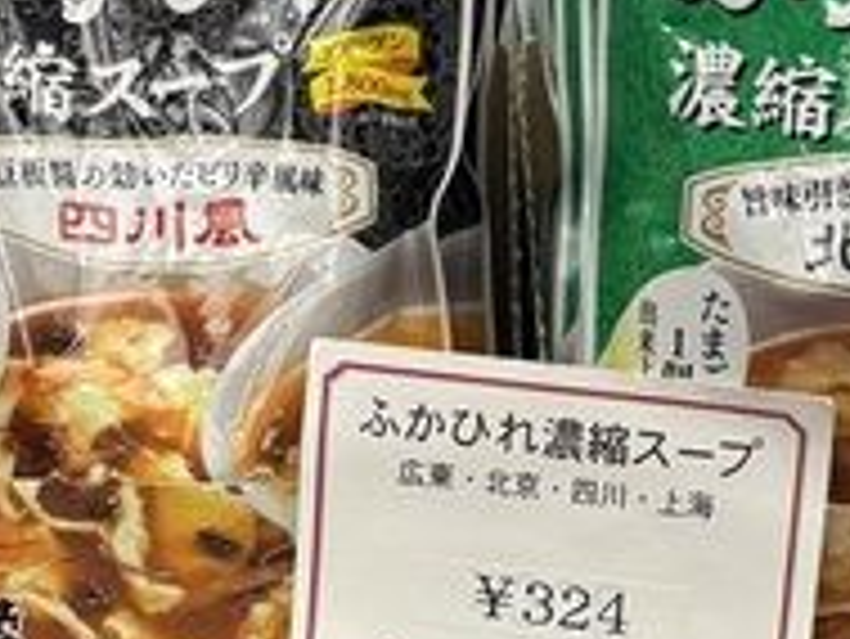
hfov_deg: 17.4
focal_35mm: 112
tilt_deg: -16.4
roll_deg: -1.9
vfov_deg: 12.5
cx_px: 659
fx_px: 2752
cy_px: 988
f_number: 1.6
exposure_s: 1/50
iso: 125
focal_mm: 5.96
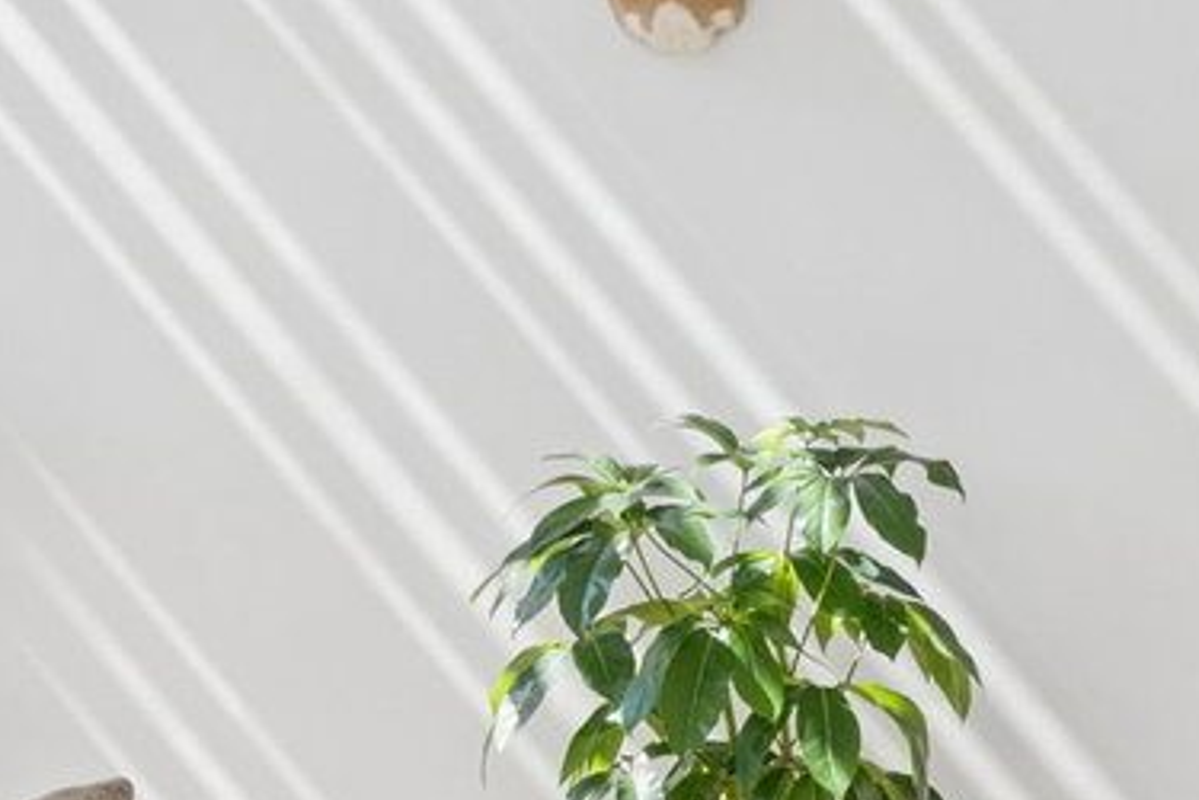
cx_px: 940
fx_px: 2769
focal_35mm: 83
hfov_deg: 24.1
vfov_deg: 16.4
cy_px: 475
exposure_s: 1/60
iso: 200
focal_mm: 13
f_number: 10
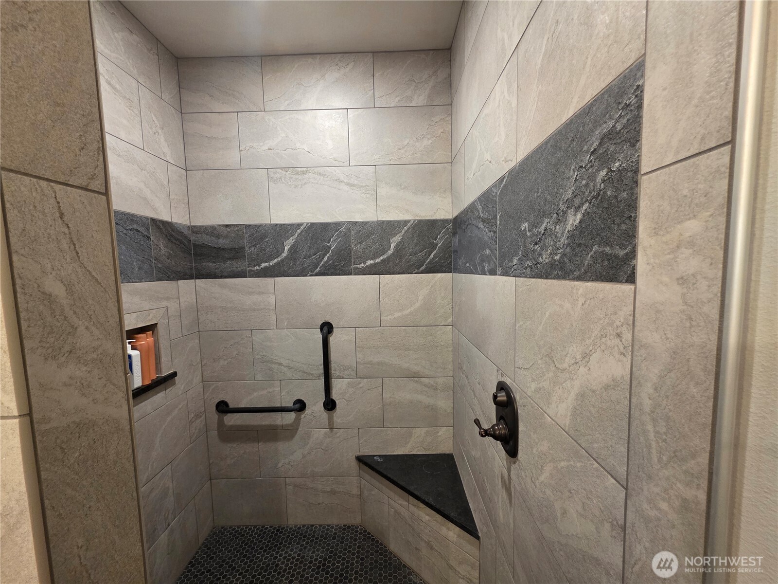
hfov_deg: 106.2
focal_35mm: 13
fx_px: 292
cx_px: 389
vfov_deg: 89.9
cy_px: 292
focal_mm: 2.2
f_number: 1.9
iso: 400
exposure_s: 1/60
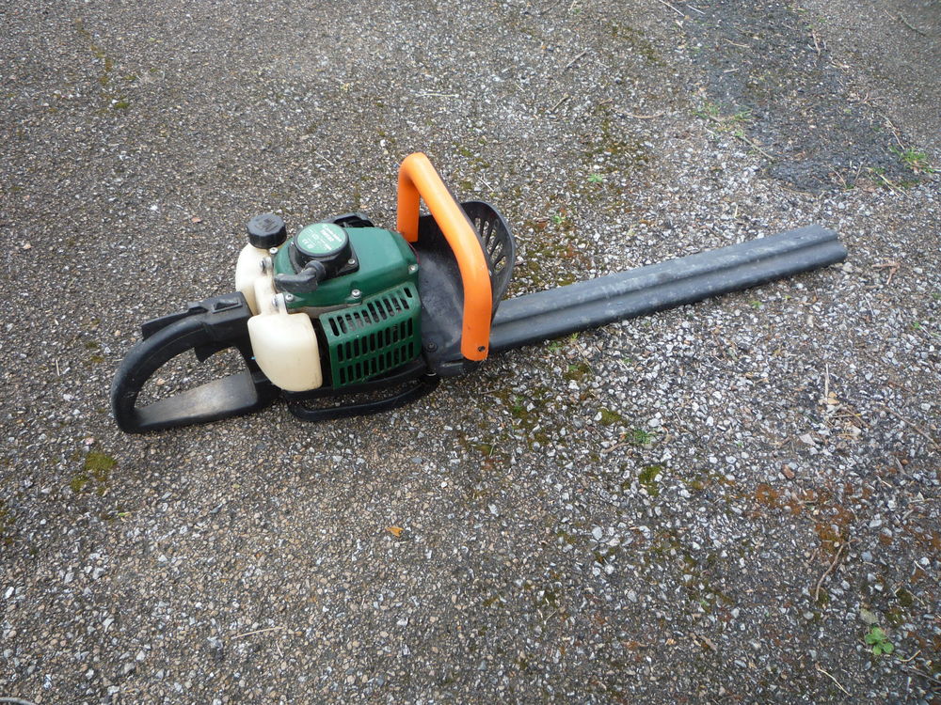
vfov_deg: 46.8
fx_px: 816
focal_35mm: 30
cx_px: 470
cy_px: 352
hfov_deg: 60.0
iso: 100
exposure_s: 1/80
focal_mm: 5.2
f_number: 3.3
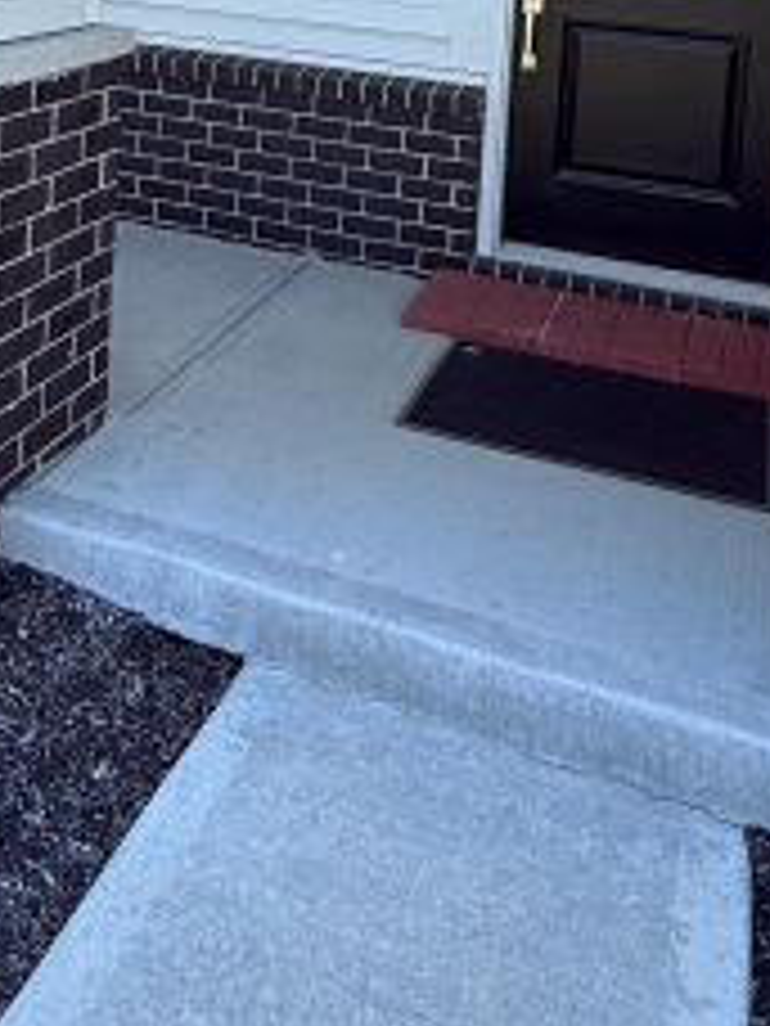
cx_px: 302
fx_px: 1216
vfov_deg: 39.1
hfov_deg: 35.0
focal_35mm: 41
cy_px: -52
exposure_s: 1/328
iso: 50
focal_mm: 2.22
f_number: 2.2
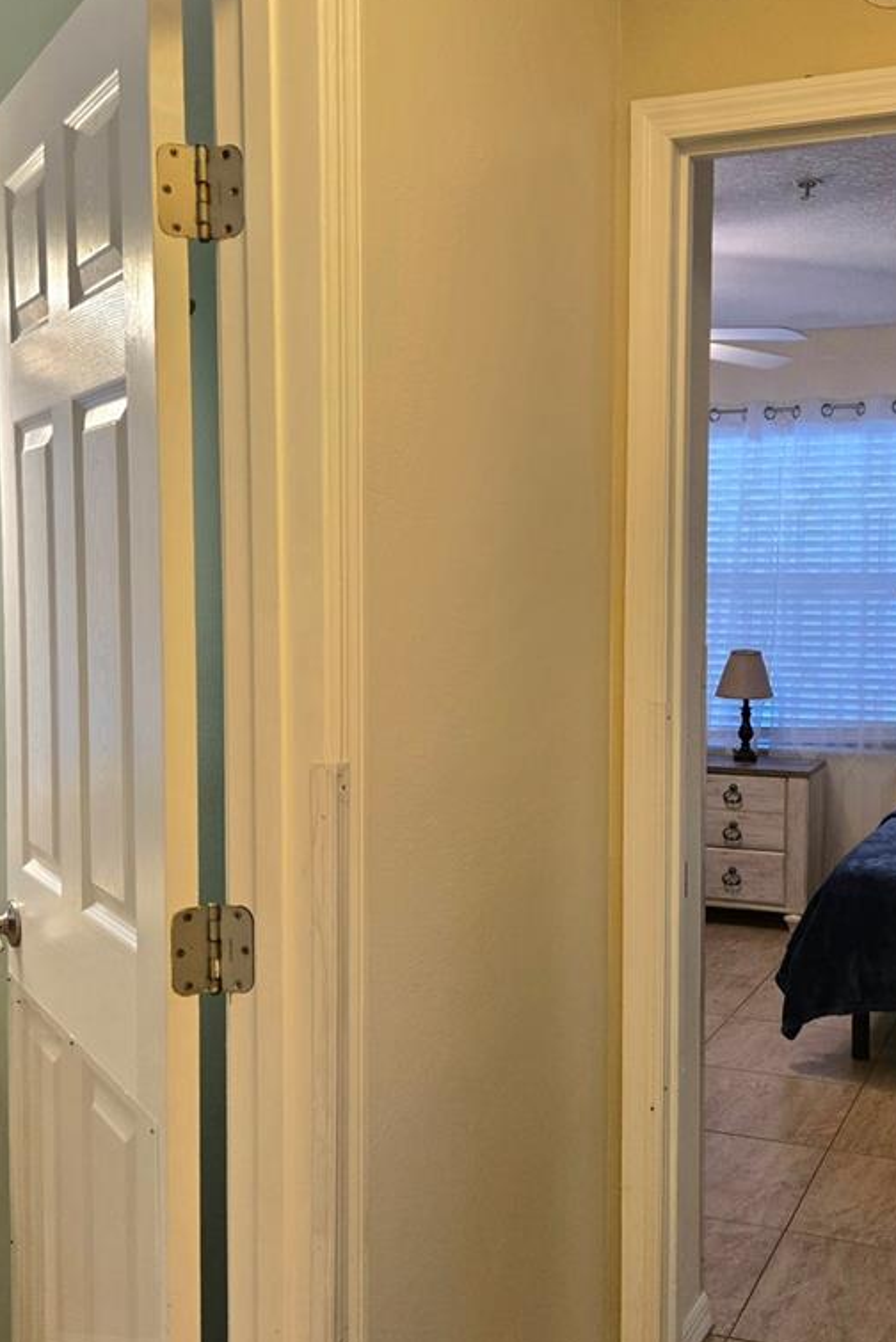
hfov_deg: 34.9
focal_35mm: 38
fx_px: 1417
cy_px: 656
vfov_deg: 50.7
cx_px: 555
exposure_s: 1/120
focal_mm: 5.4
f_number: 1.8
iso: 125
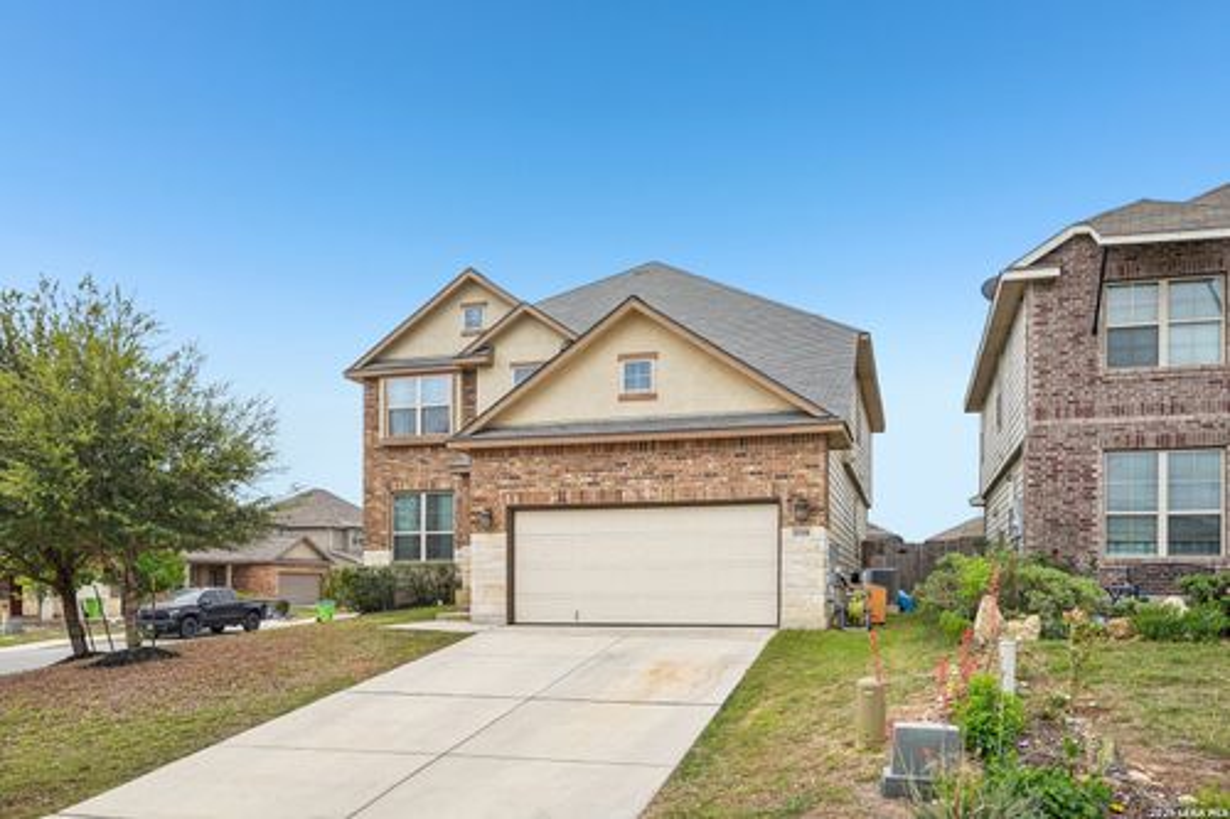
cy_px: 410
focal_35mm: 27
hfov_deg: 67.4
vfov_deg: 47.9
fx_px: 922
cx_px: 615
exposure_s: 1/125
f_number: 8
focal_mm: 27
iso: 100
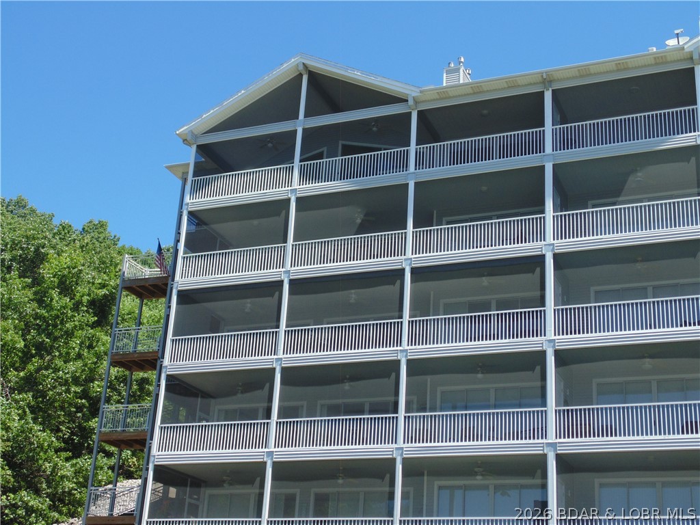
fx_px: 1072
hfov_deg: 36.2
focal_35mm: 53
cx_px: 350
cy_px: 262
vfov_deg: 27.5
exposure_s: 1/400
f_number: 3.9
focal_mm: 9.5
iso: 80
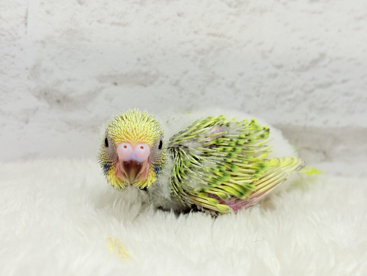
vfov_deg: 28.0
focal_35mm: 52
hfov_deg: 36.8
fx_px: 551
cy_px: 138
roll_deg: -2.6
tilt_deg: -13.0
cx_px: 184
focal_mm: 5.96
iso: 80
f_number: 1.6
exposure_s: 1/100
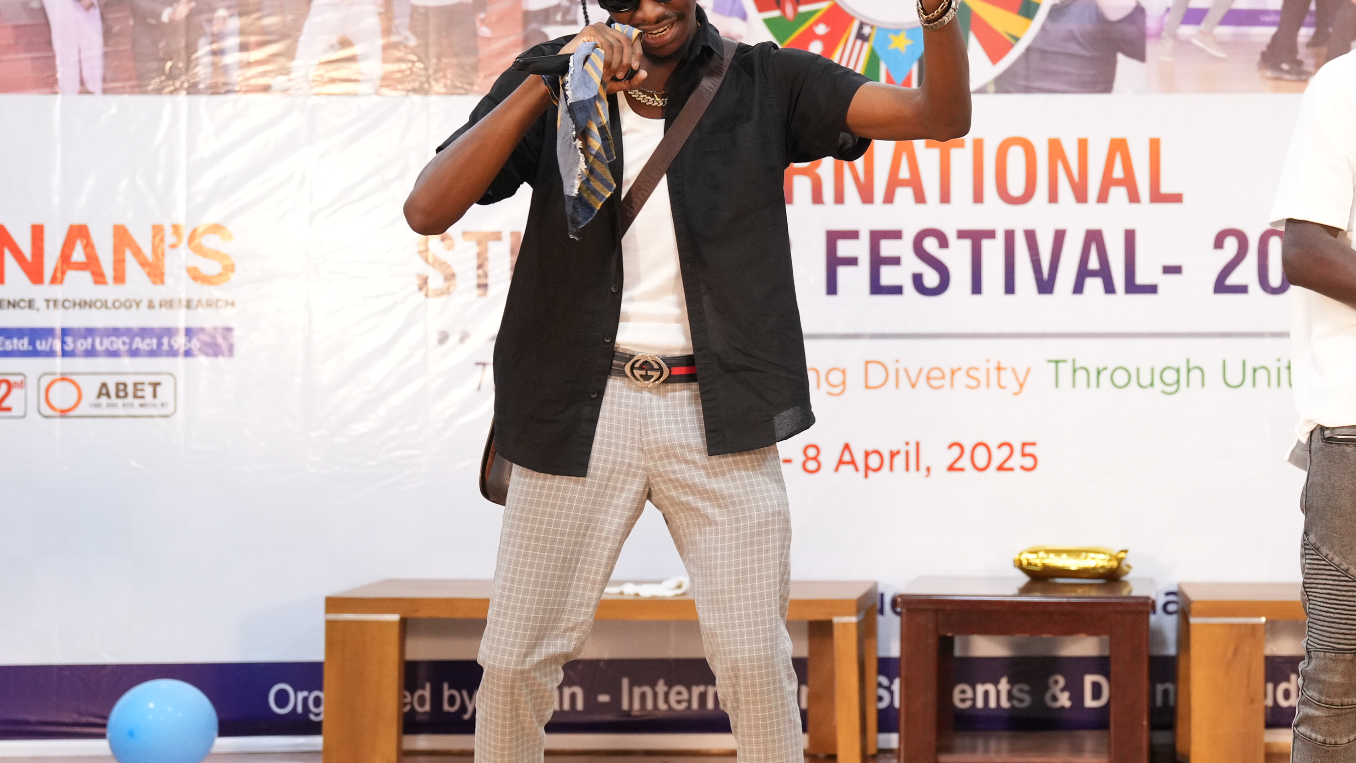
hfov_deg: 25.2
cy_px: 334
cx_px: 1054
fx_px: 2984
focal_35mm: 83
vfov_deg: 14.6
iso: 2500
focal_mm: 45
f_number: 2.8
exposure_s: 1/160
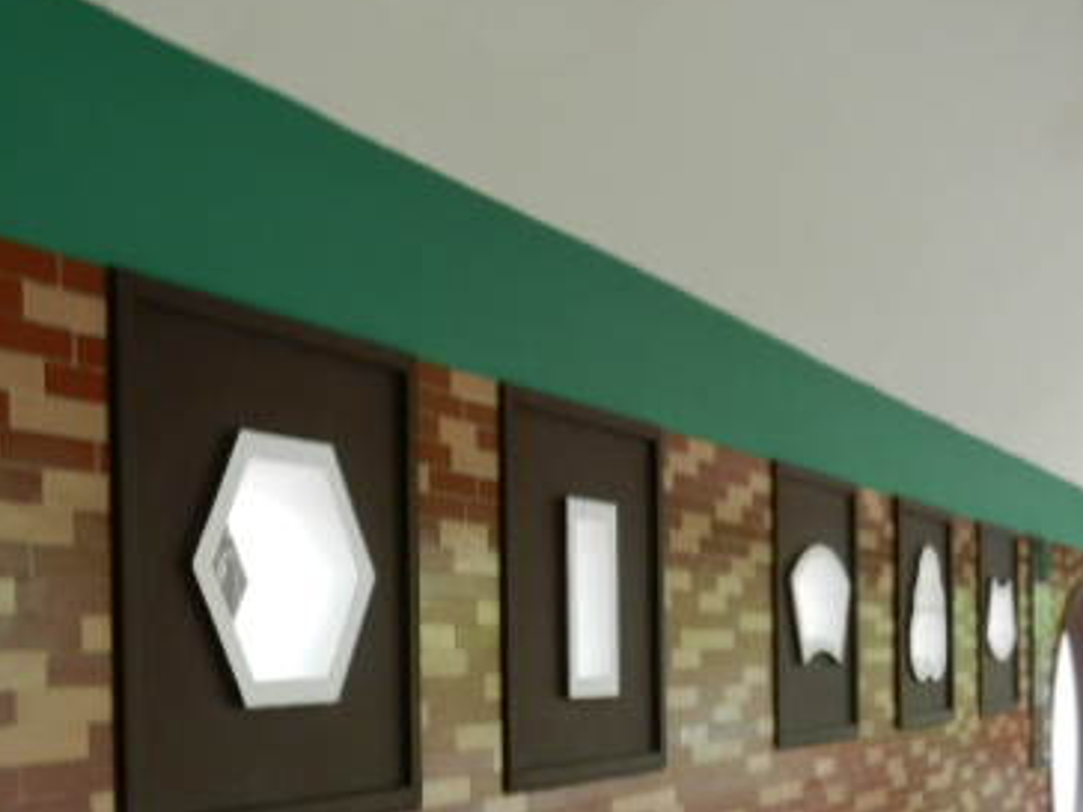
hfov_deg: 37.4
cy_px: 672
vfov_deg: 27.9
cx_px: 446
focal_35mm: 51
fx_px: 1596
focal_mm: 5.1
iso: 400
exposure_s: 1/8
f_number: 3.6
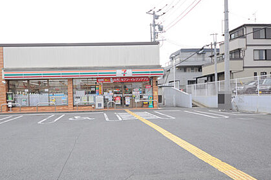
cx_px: 107
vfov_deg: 46.7
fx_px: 208
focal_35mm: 28
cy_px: 96
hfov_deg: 65.4
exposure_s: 1/125
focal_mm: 13
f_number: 5.6
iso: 200
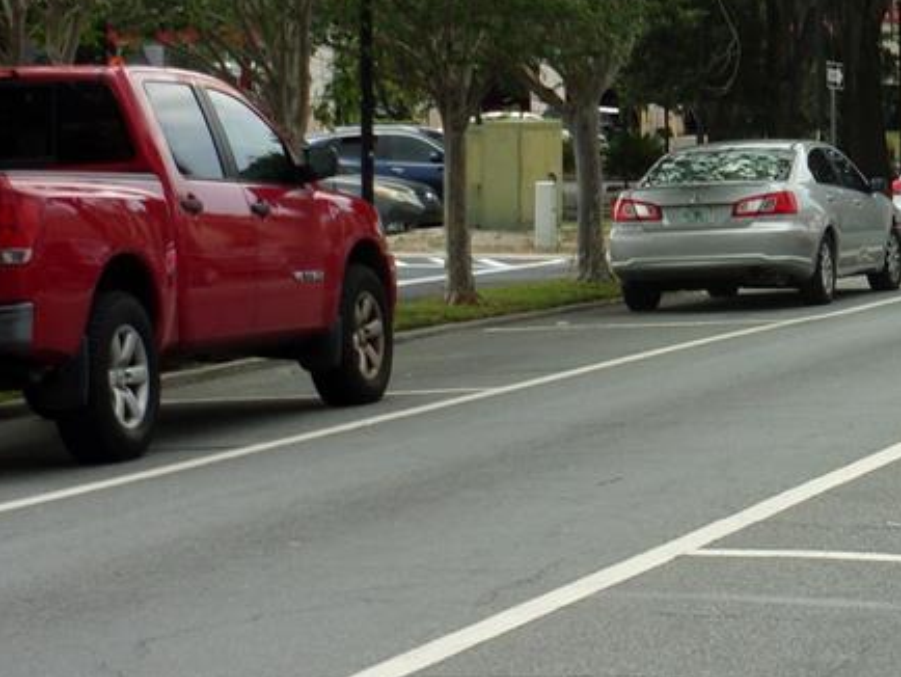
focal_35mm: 151
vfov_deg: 9.8
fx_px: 3932
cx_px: 1009
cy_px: 222
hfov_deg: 12.8
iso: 80
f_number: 5.2
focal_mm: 11.5
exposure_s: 1/140
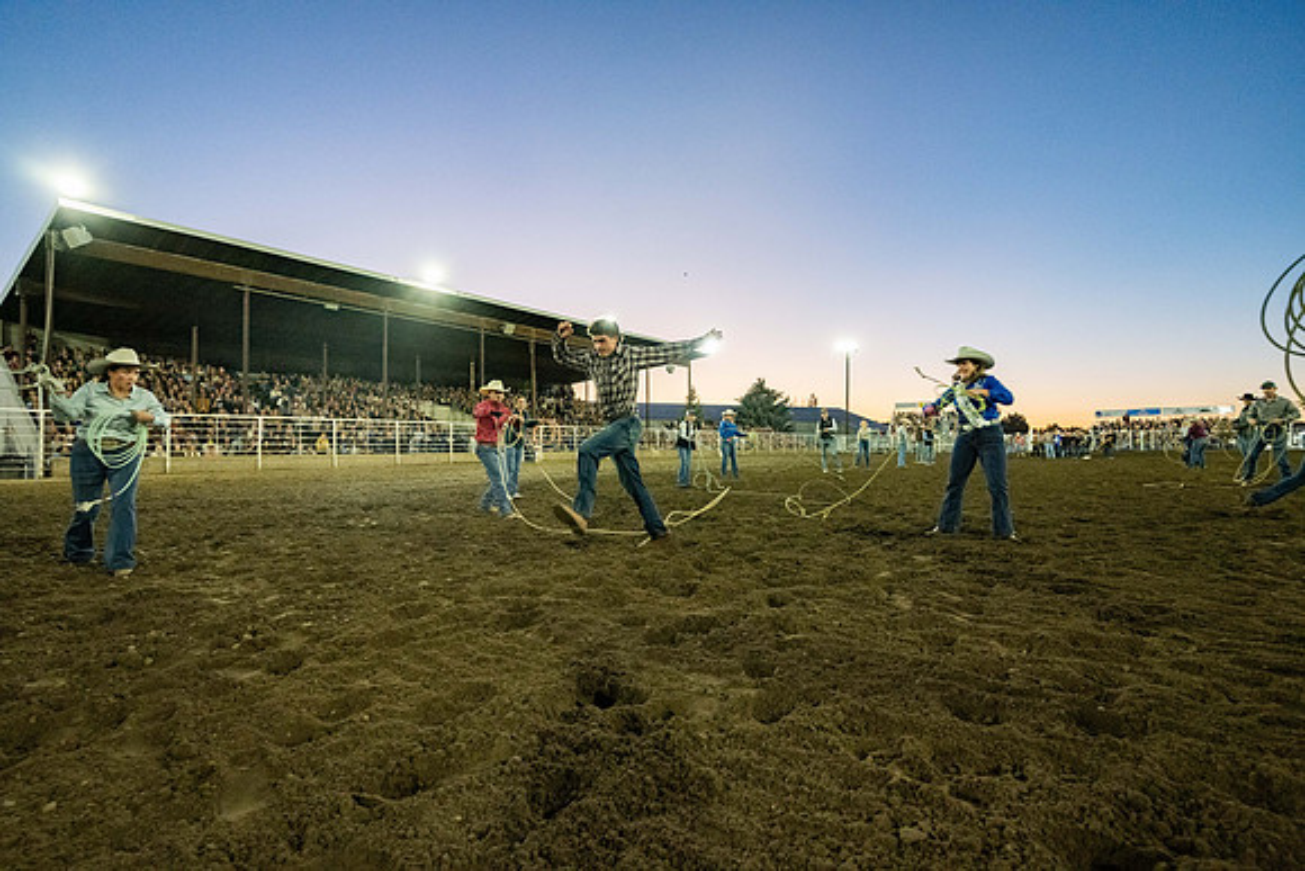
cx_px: 652
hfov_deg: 95.0
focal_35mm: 16
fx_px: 598
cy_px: 436
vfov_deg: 72.1
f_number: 4
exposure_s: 1/250
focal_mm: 16.5
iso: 2500
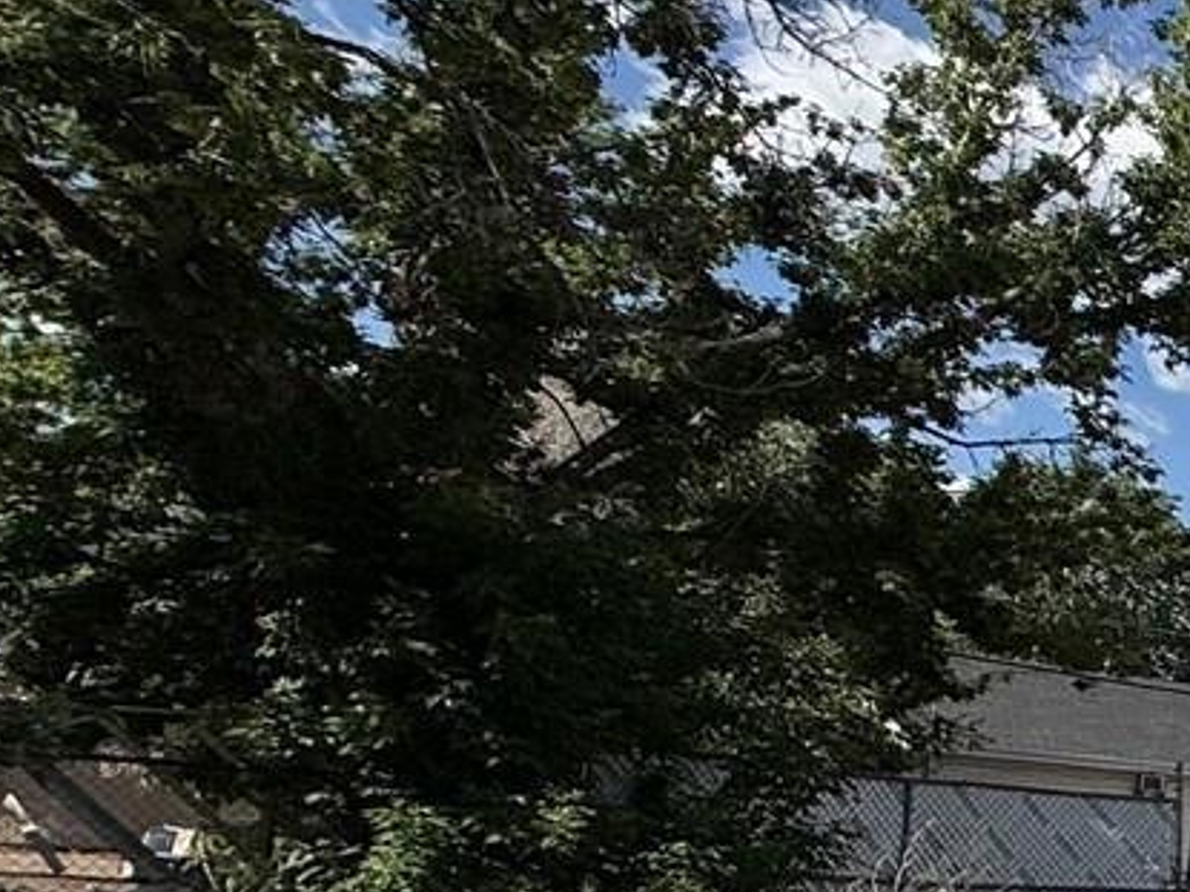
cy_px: 843
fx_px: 1856
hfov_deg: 20.7
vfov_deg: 25.9
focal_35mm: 54
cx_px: 2251
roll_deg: -4.3
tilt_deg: +2.0
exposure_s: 1/5155
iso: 50
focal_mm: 2.22
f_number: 2.2
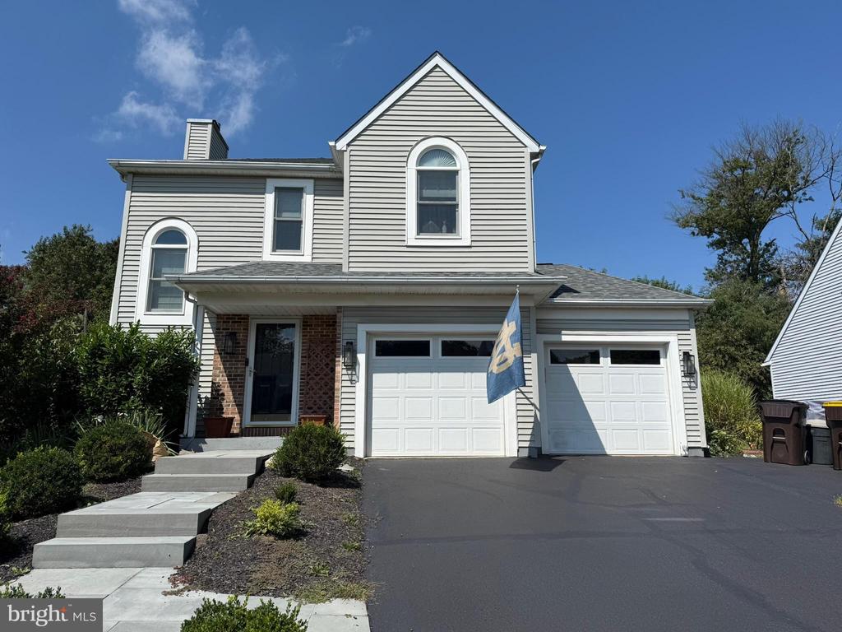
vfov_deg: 56.8
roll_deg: +0.9
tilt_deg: +11.3
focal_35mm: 24
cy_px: 316
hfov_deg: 71.6
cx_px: 421
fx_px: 584
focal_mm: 6.76
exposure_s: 1/6711
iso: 80
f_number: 1.78
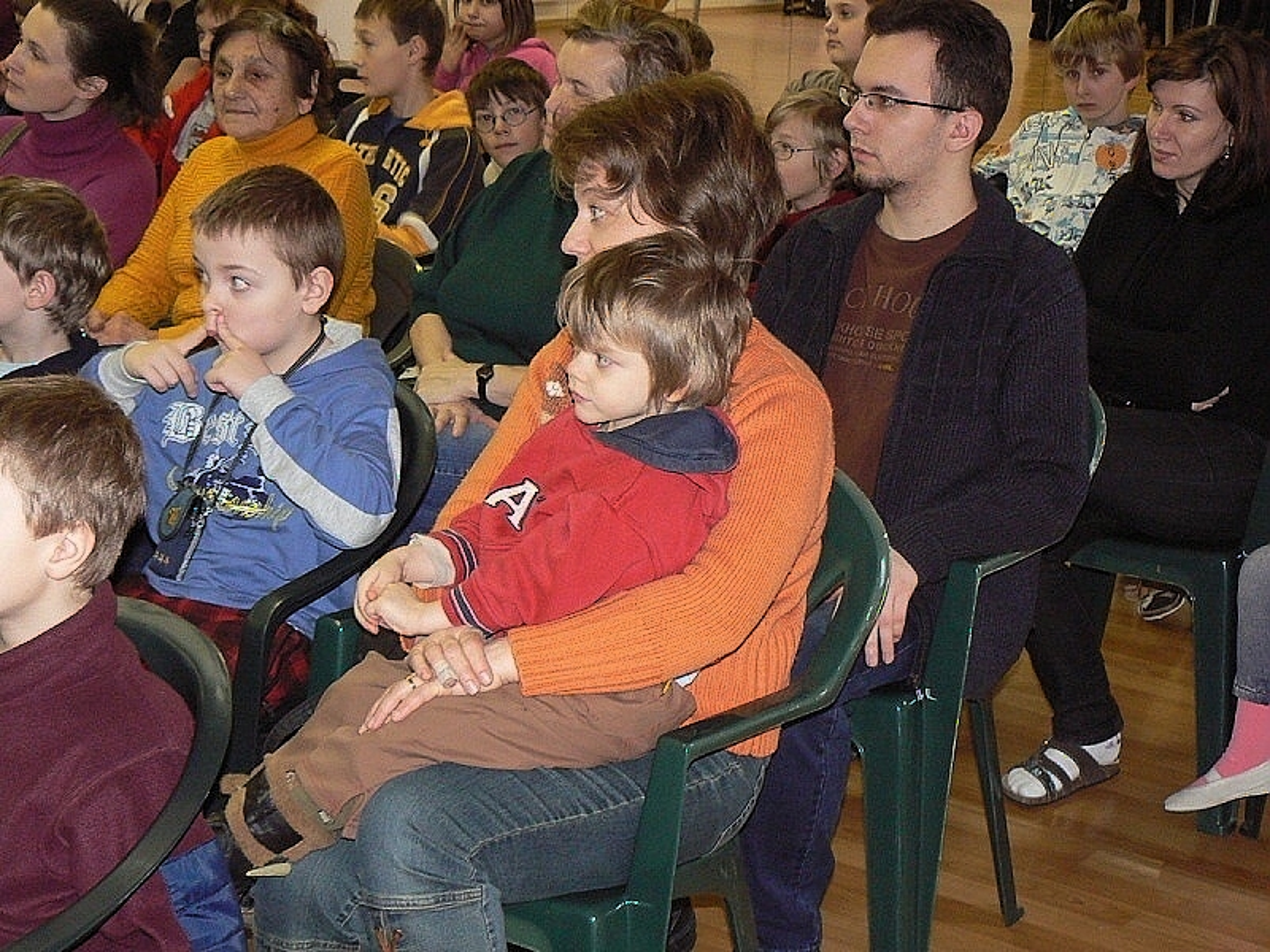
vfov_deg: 21.6
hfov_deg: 28.6
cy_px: 476
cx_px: 635
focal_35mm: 68
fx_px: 2495
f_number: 3.2
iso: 200
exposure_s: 1/30
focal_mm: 11.4
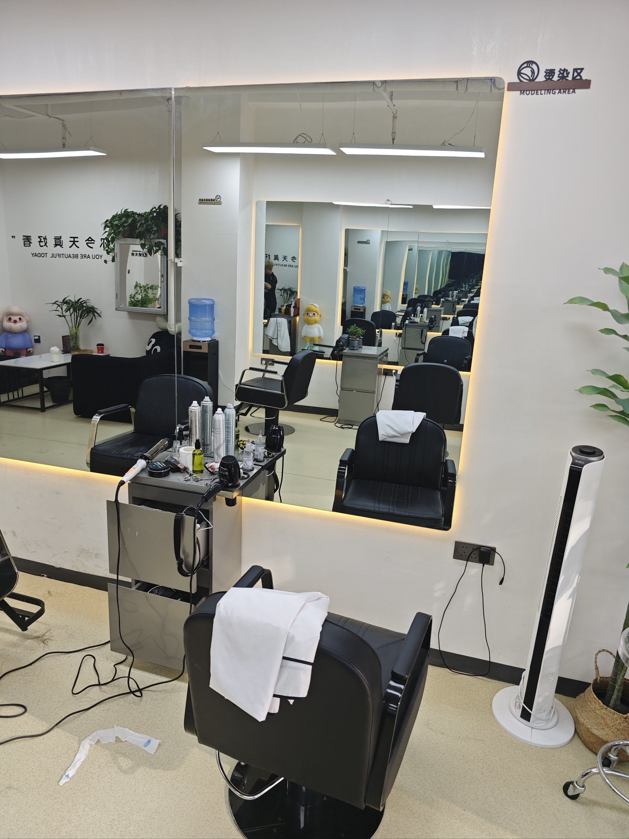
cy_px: 420
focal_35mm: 23
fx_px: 557
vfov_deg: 73.9
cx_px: 314
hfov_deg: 58.9
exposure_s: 1/120
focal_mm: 6.68
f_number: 1.42
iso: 50
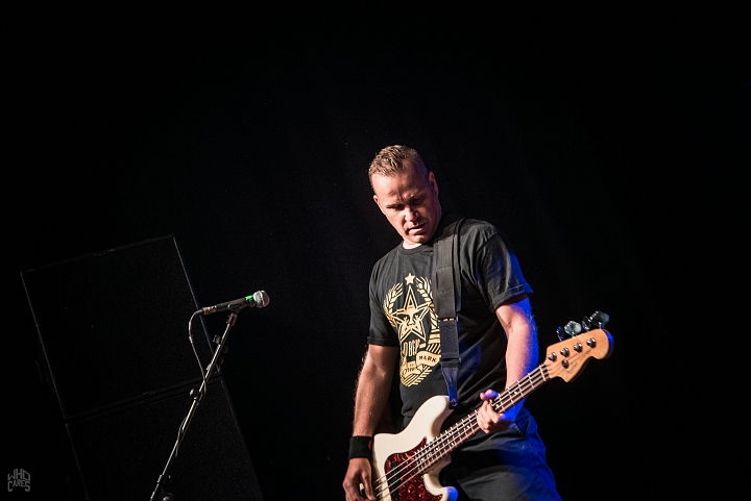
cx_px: 376
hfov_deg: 33.4
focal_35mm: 60
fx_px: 1252
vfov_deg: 22.7
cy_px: 250
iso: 800
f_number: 5
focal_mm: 60
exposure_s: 1/100
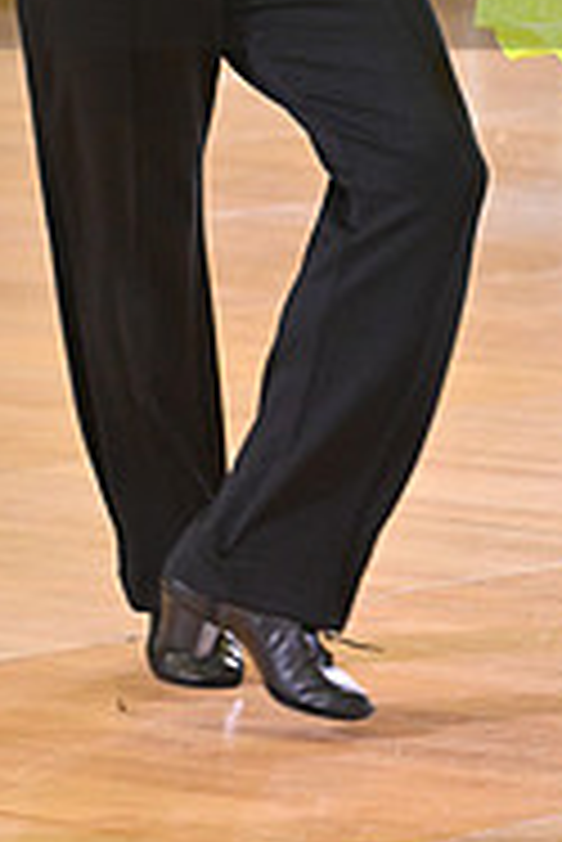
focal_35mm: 316
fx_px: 7385
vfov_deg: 6.5
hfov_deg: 4.4
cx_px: 564
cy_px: -99
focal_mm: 102
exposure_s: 1/400
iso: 4000
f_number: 5.6
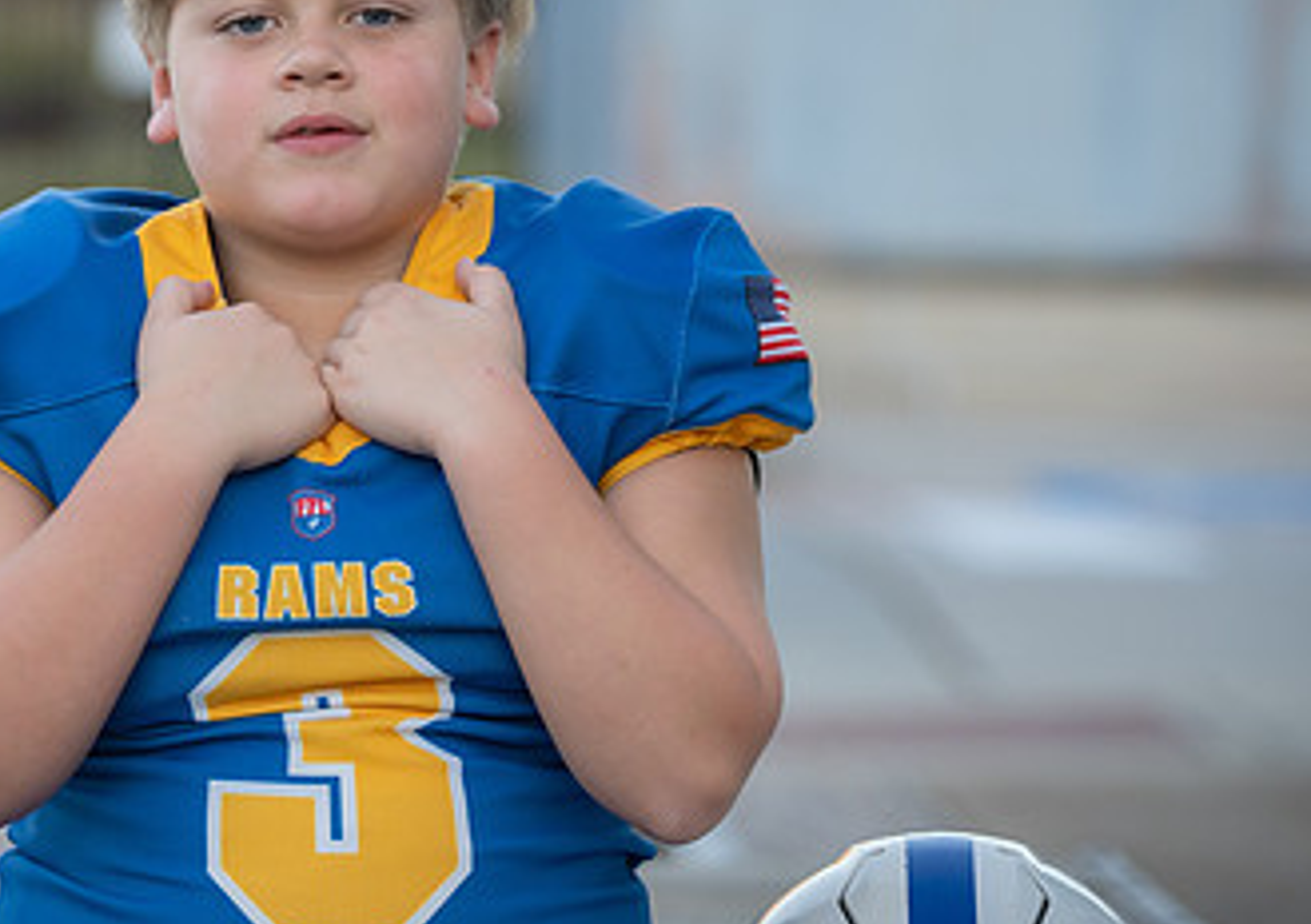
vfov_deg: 7.9
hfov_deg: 11.2
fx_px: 6673
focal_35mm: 180
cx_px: 355
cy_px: 344
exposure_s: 1/320
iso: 320
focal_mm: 96
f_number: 2.8
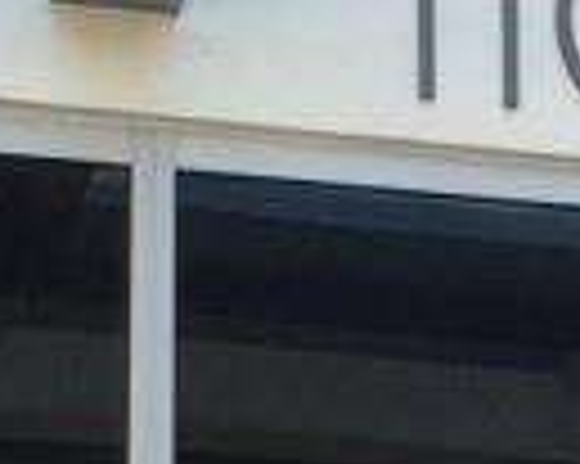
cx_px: 769
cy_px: 716
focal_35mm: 225
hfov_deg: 8.5
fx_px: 3859
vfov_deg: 6.8
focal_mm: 4.15
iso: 40
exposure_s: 1/120
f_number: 2.2
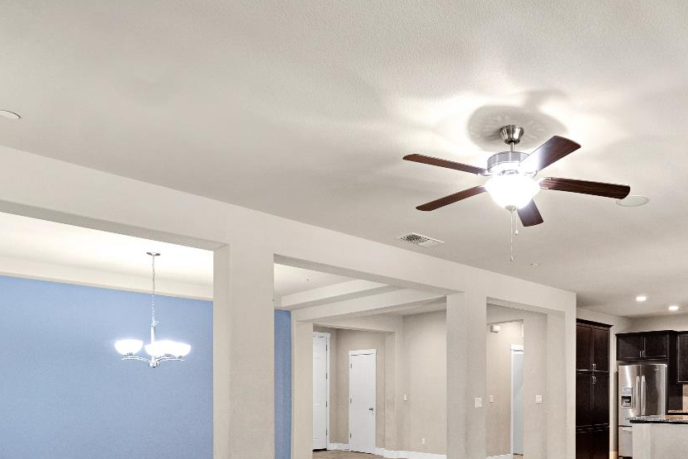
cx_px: 503
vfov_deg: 44.4
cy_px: 397
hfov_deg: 64.0
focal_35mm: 27
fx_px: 516
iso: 320
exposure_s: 1/6
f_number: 8
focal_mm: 10
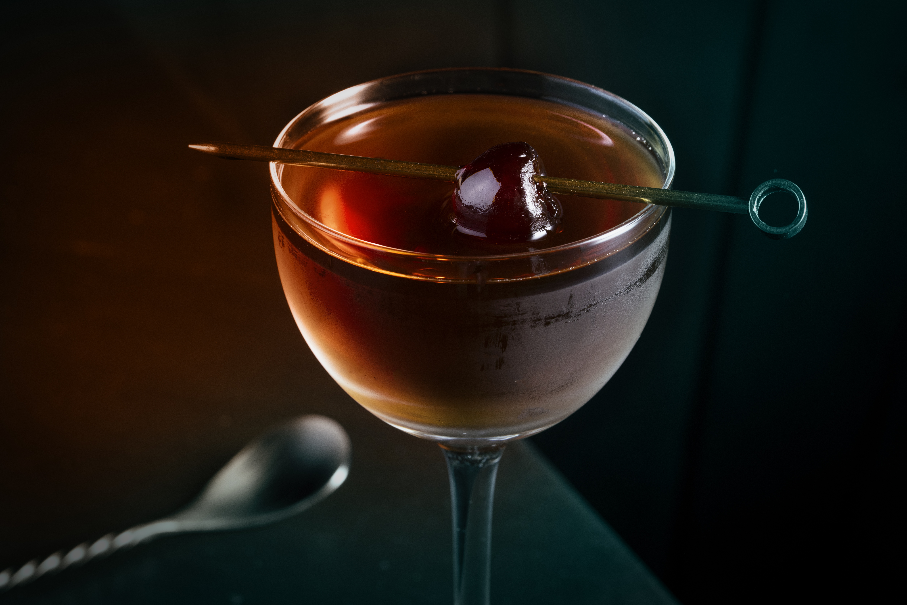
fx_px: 2519
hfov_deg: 20.4
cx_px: 454
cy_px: 302
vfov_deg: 13.7
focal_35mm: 100
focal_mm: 100
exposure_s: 1/160
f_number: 13
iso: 320
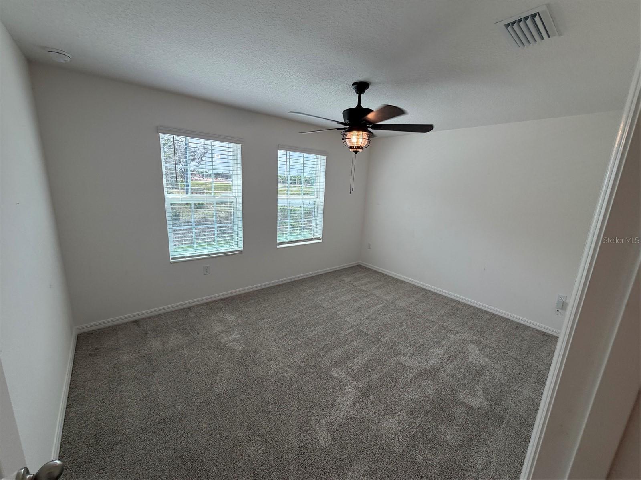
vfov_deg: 85.7
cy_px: 240
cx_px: 320
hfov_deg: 102.1
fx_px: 259
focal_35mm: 14
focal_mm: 2.22
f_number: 2.2
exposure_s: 1/146
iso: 50
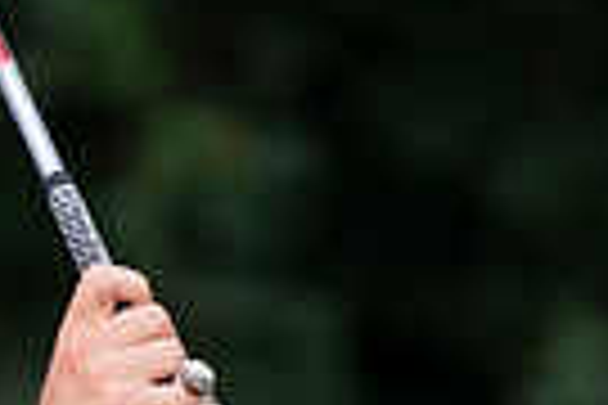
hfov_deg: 0.9
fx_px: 39095
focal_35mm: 2315
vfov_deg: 0.6
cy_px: 596
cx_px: -441
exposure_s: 1/2000
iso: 800
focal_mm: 360
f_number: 5.6
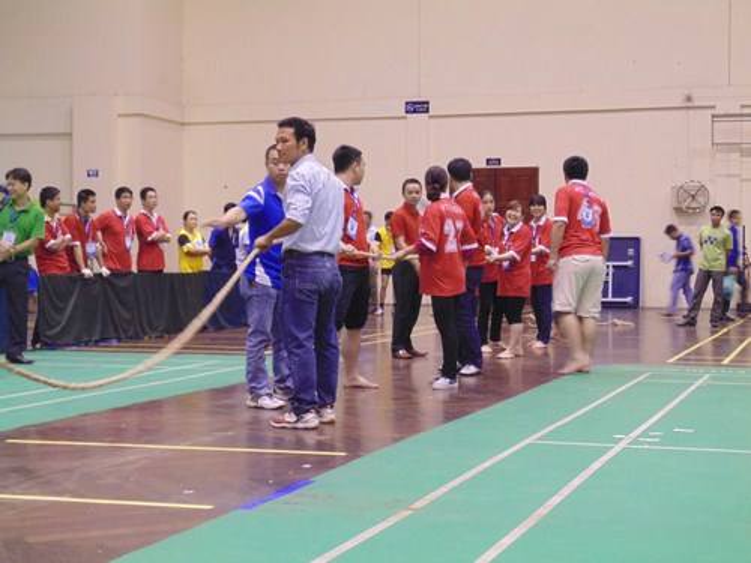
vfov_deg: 22.6
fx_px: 1410
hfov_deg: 29.8
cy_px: 282
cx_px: 376
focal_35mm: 65
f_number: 4.1
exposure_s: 1/15
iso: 400
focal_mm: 11.7
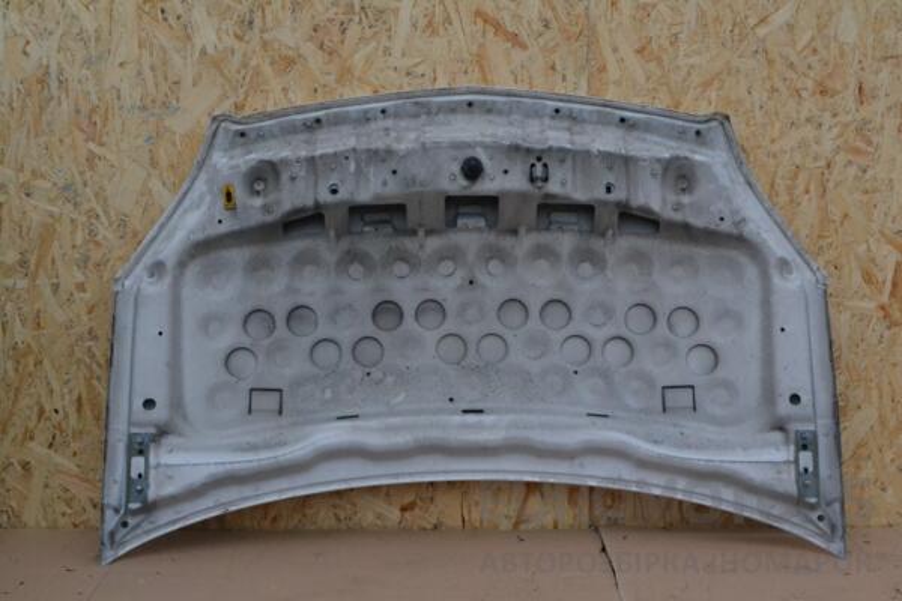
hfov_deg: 41.1
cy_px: 300
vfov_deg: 28.1
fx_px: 1203
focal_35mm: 48
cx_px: 451
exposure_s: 1/800
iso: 3200
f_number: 14
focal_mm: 32
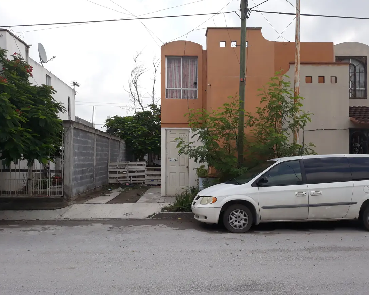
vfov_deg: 49.9
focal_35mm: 29
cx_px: 187
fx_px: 317
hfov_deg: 60.5
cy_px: 149
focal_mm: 3.71
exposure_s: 1/1330
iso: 40
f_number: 1.7
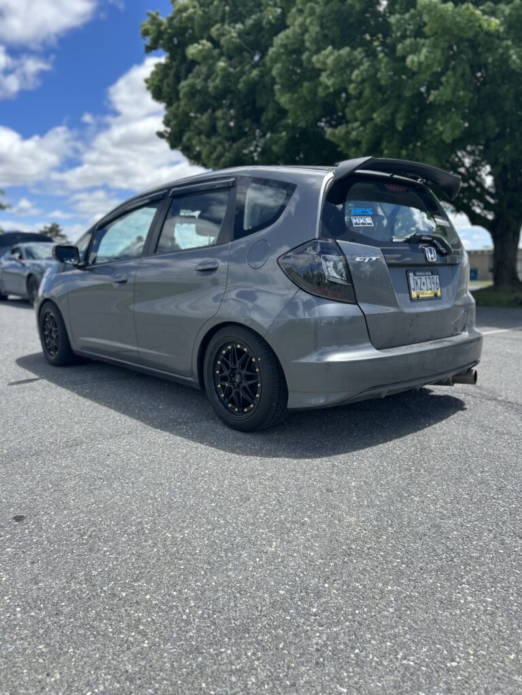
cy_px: 348
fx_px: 523
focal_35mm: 26
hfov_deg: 53.1
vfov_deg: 67.3
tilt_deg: -7.1
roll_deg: -1.0
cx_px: 261
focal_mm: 5.7
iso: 50
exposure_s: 1/2695
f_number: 1.5
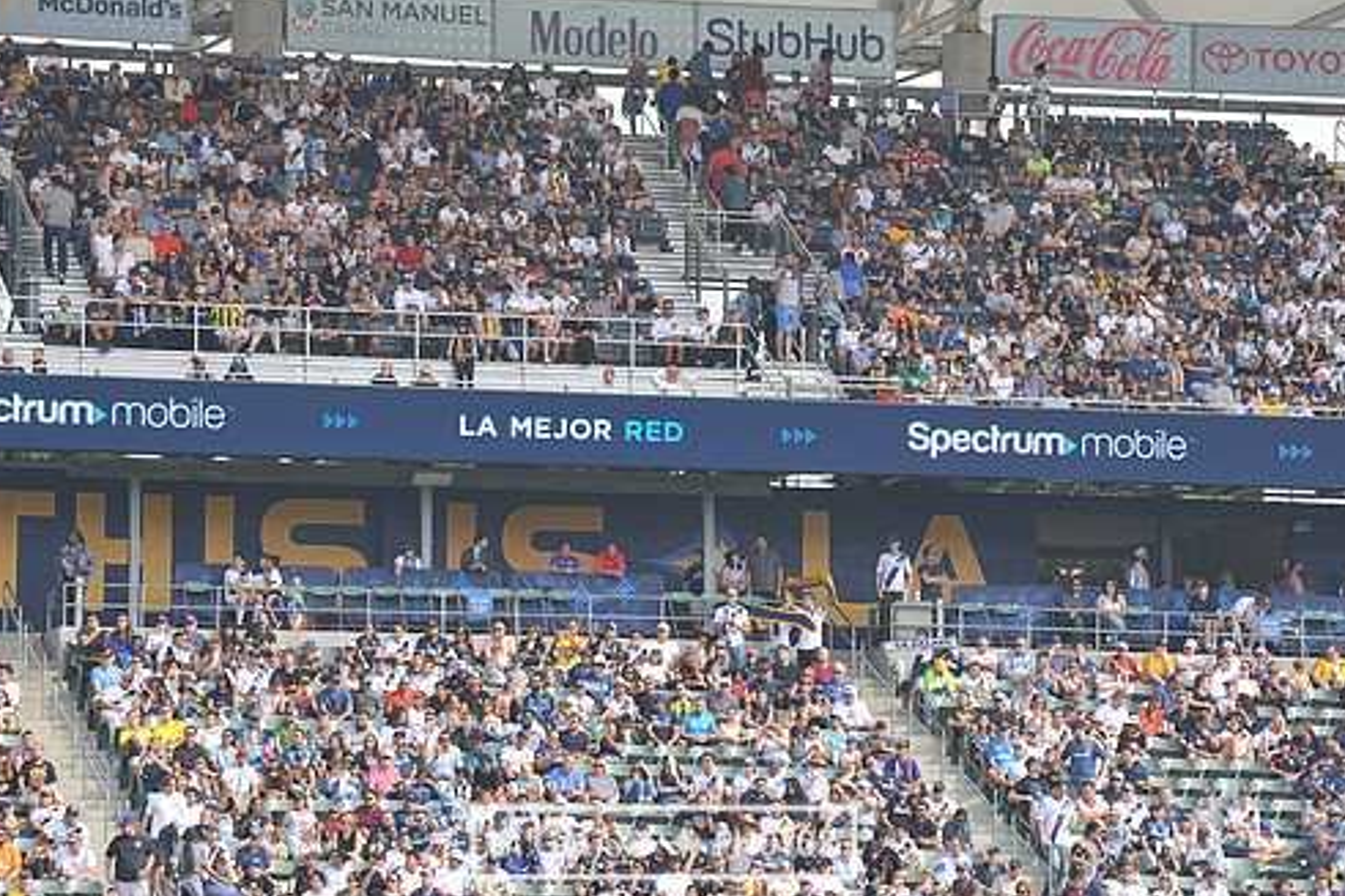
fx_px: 7058
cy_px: 430
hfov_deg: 10.9
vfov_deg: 7.3
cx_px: 663
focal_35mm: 189
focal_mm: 160
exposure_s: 1/200
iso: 200
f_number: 7.1
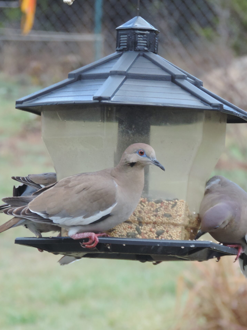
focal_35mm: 434
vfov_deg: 4.6
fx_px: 4129
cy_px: 165
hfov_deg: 3.4
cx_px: 133
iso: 400
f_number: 4.8
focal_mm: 57.9
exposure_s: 1/125
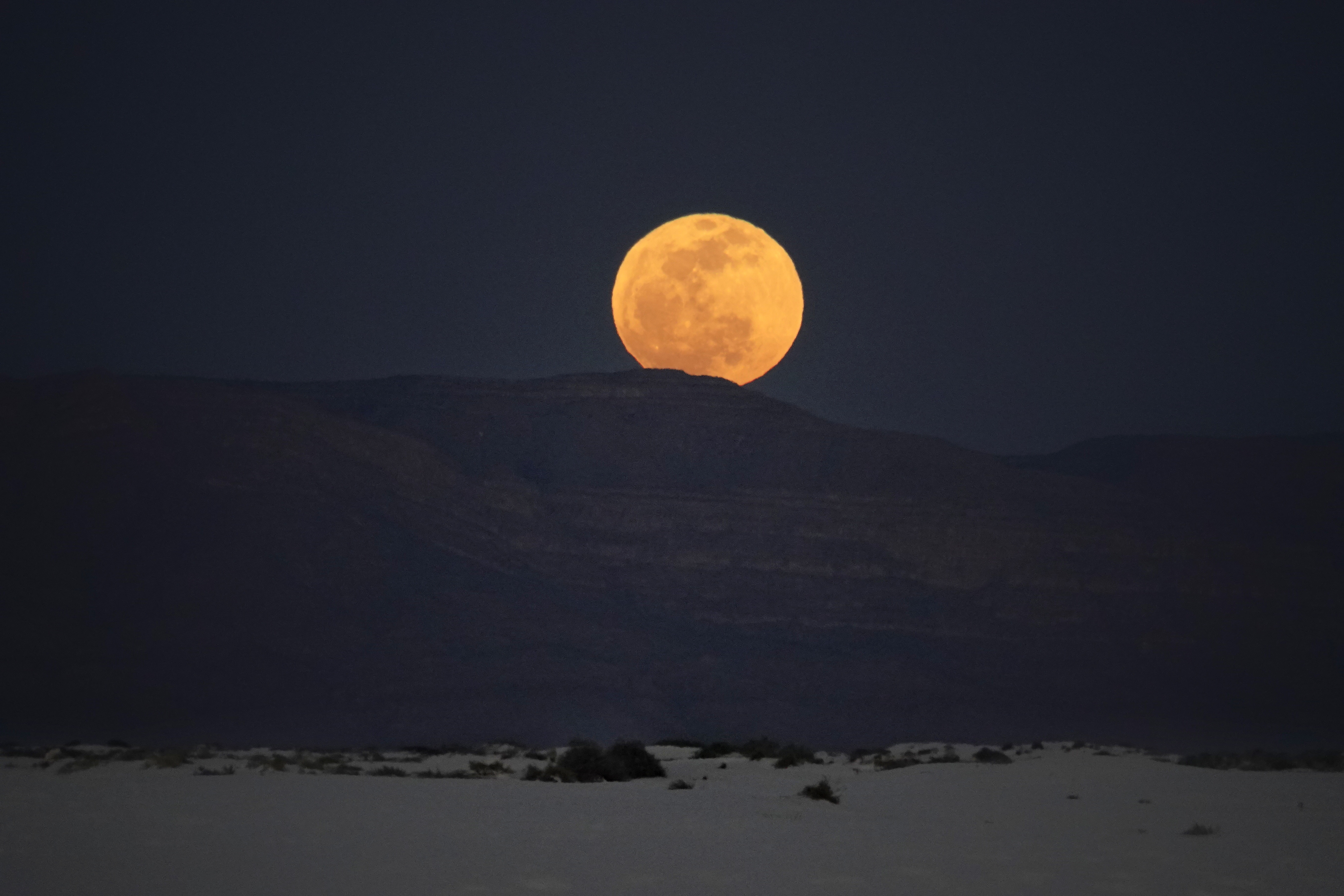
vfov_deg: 2.3
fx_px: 22398
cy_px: 448
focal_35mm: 600
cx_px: 672
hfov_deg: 3.4
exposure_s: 1/160
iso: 640
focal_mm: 220
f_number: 4
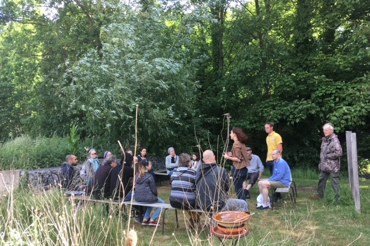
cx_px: 185
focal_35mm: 31
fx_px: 319
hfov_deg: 60.3
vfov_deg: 42.3
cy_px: 135
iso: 25
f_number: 2.2
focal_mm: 4.15
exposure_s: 1/119
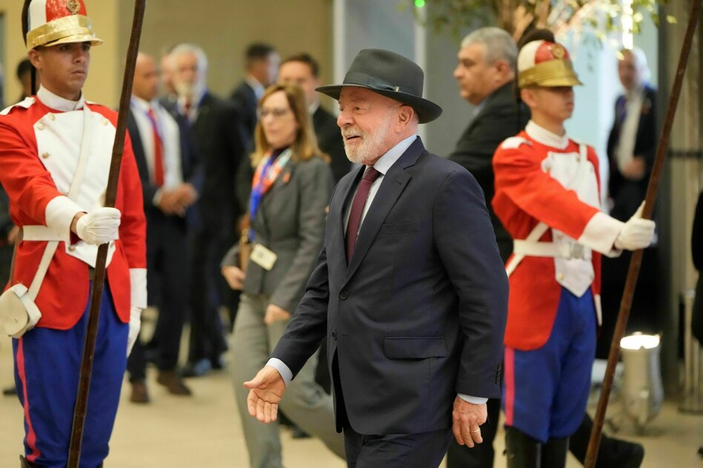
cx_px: 352
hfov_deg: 15.3
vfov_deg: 10.2
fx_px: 2617
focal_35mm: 134
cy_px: 234
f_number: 2.8
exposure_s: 1/500
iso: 10000
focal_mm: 134
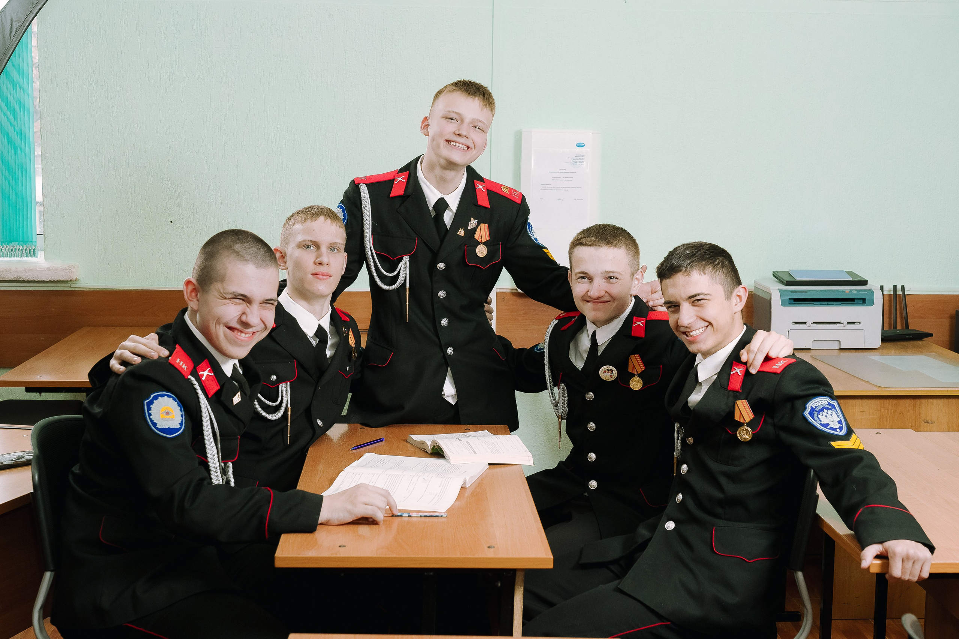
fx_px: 1361
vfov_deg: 26.4
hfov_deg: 38.8
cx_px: 480
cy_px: 320
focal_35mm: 51
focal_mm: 49
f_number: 7.1
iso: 1250
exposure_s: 1/160
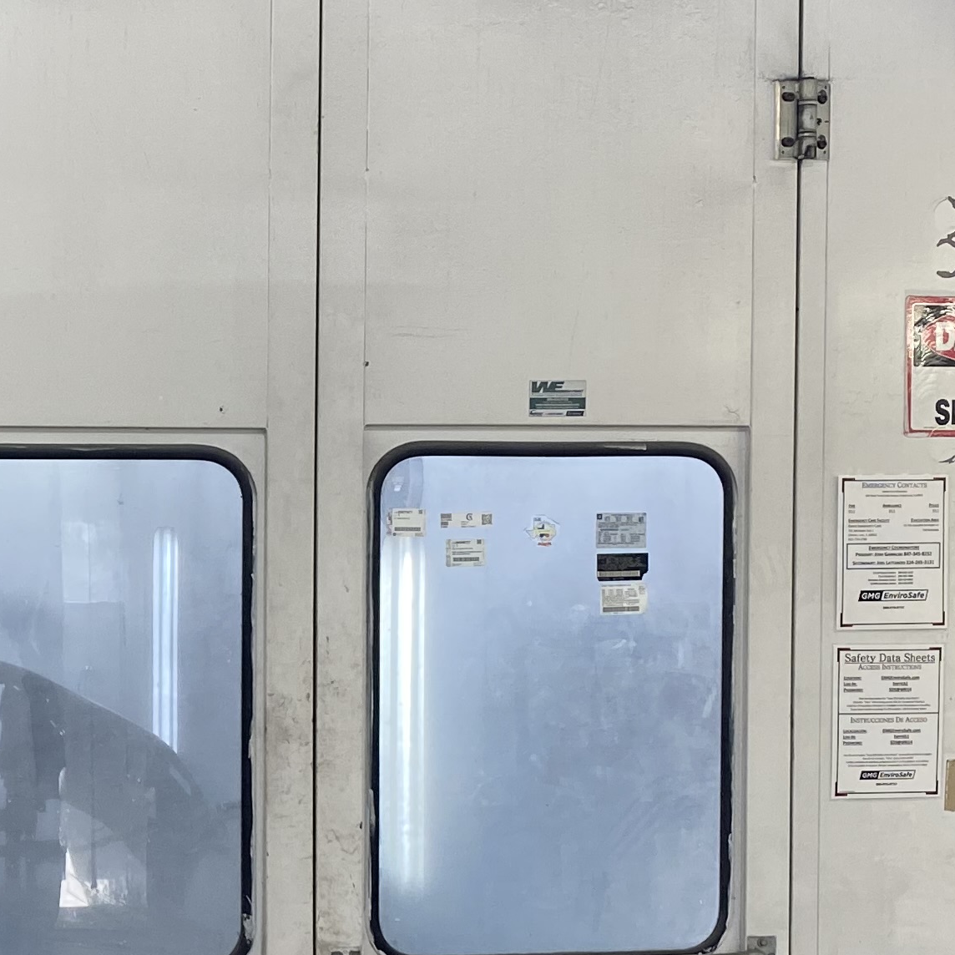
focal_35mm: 81
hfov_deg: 20.6
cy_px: 647
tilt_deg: -0.7
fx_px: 2528
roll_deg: -0.7
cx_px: -37
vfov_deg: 21.3
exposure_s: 1/120
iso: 80
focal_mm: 4.25
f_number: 1.8
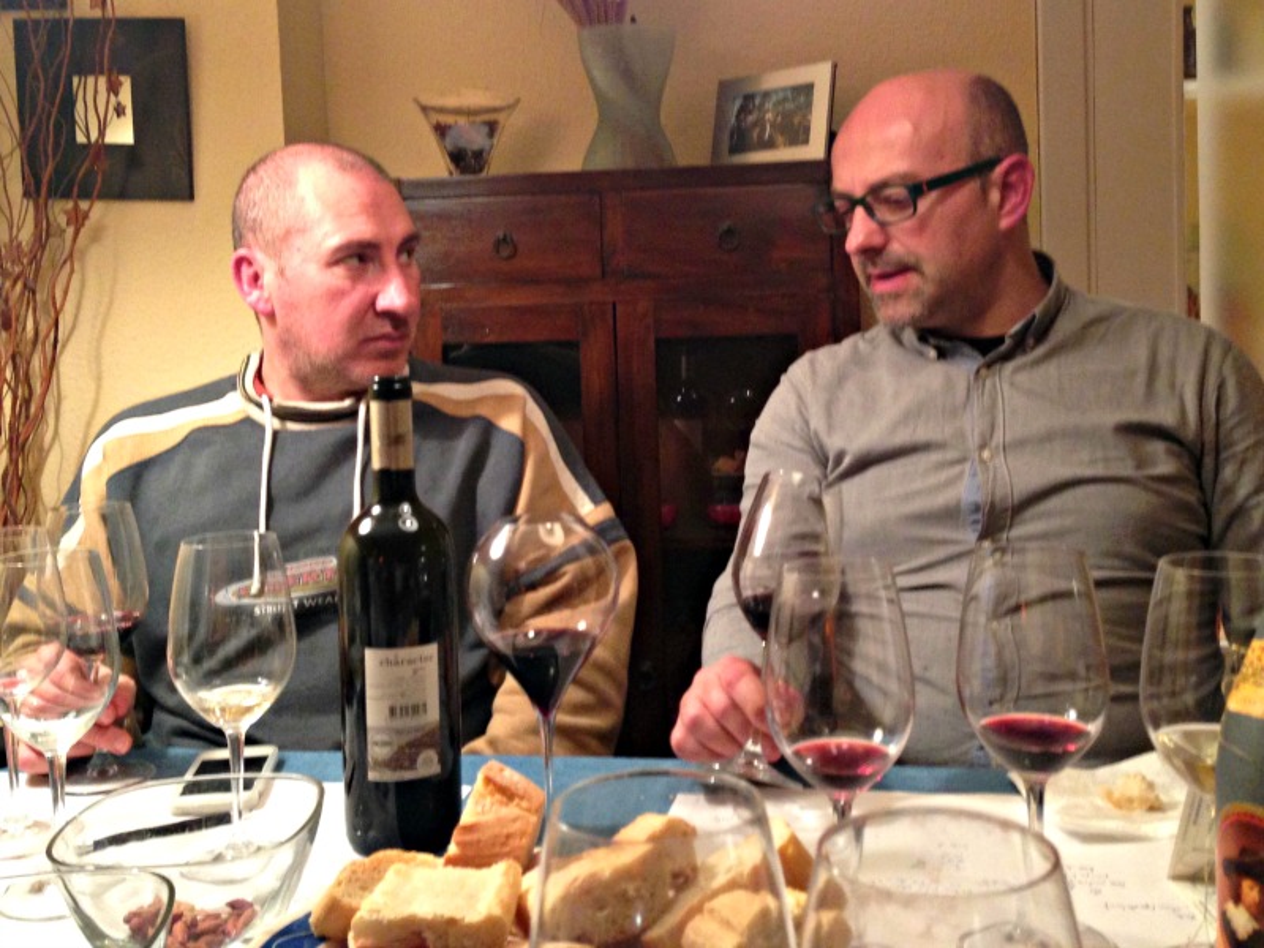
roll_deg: +1.5
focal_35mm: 33
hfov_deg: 55.4
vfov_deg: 42.9
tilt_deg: -3.5
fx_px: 1205
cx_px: 632
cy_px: 474
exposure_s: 1/20
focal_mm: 4.12
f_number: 2.4
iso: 200
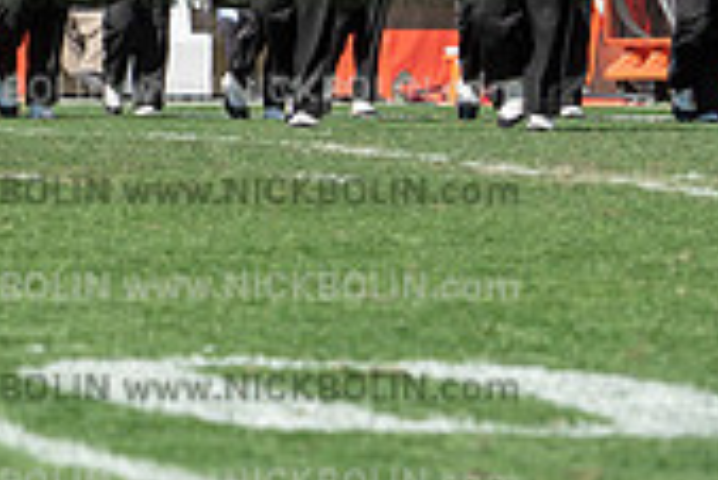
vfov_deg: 3.6
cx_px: -476
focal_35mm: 384
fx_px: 7665
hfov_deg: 5.3
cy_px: -104
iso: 400
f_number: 5
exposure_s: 1/2000
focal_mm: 112
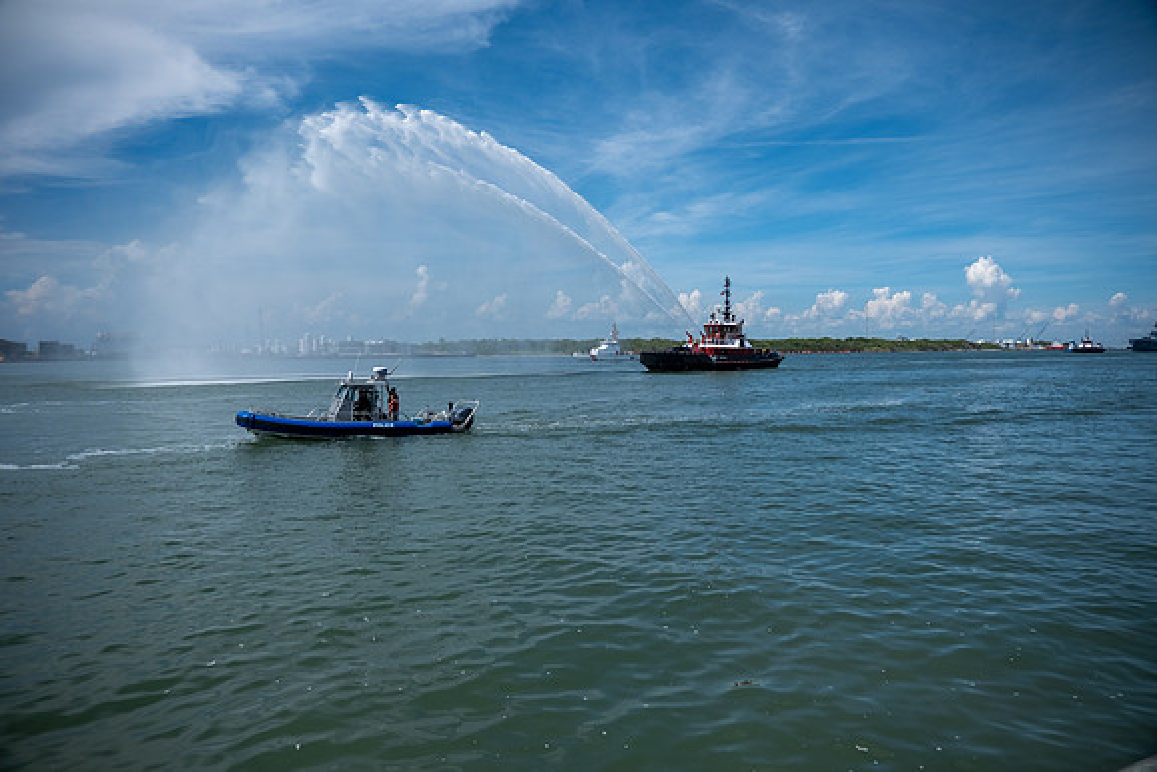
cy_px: 386
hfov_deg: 73.7
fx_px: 771
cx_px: 578
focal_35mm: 24
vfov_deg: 53.2
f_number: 4
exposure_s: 1/3800
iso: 160
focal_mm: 16
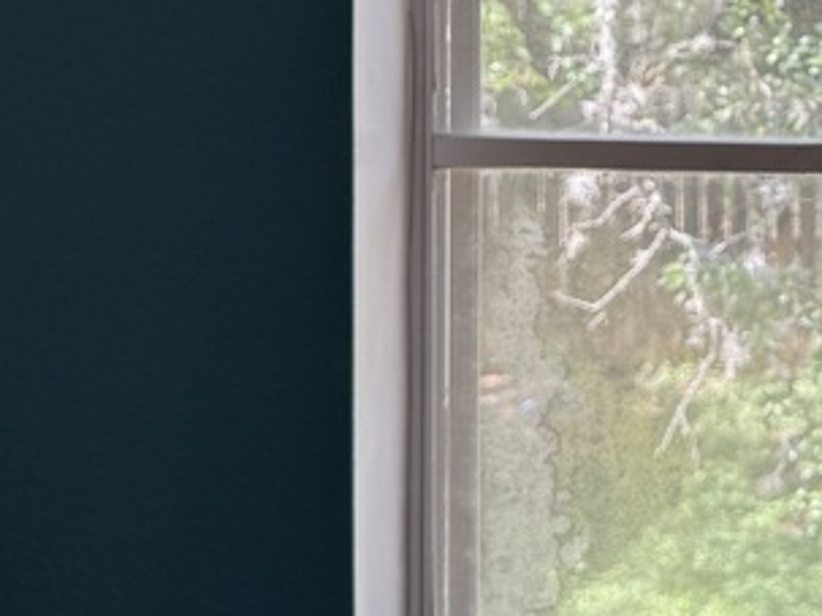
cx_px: 1191
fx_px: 2706
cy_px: -195
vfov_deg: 12.6
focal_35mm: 114
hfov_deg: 16.0
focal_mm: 6.76
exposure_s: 1/120
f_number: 1.78
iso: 64
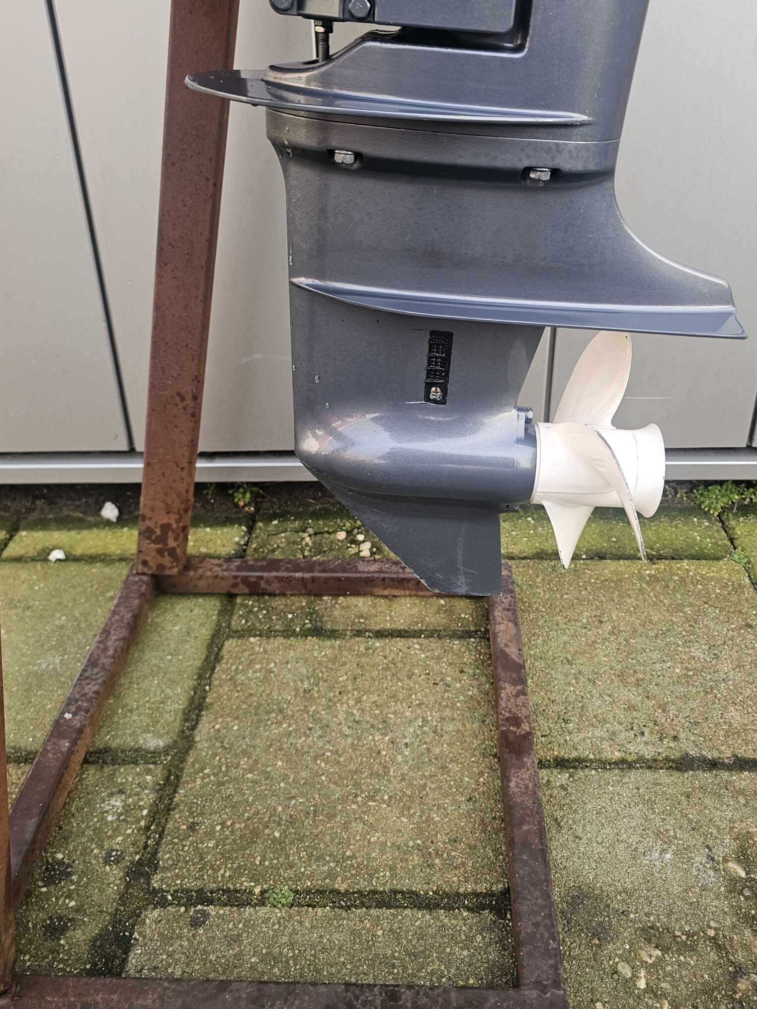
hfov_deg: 48.2
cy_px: 447
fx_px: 845
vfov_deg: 61.5
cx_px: 413
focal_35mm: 29
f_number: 1.7
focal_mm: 6.3
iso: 100
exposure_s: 1/180
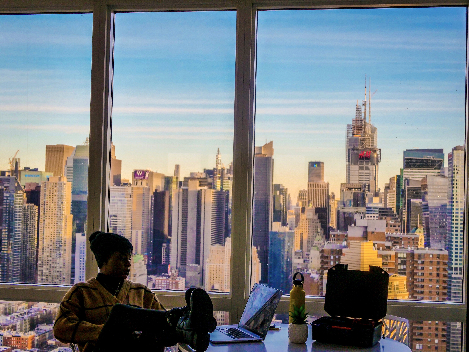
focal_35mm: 51
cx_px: 236
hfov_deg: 37.5
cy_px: 178
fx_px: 691
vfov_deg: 28.6
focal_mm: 25
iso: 800
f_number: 5
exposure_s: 1/1000
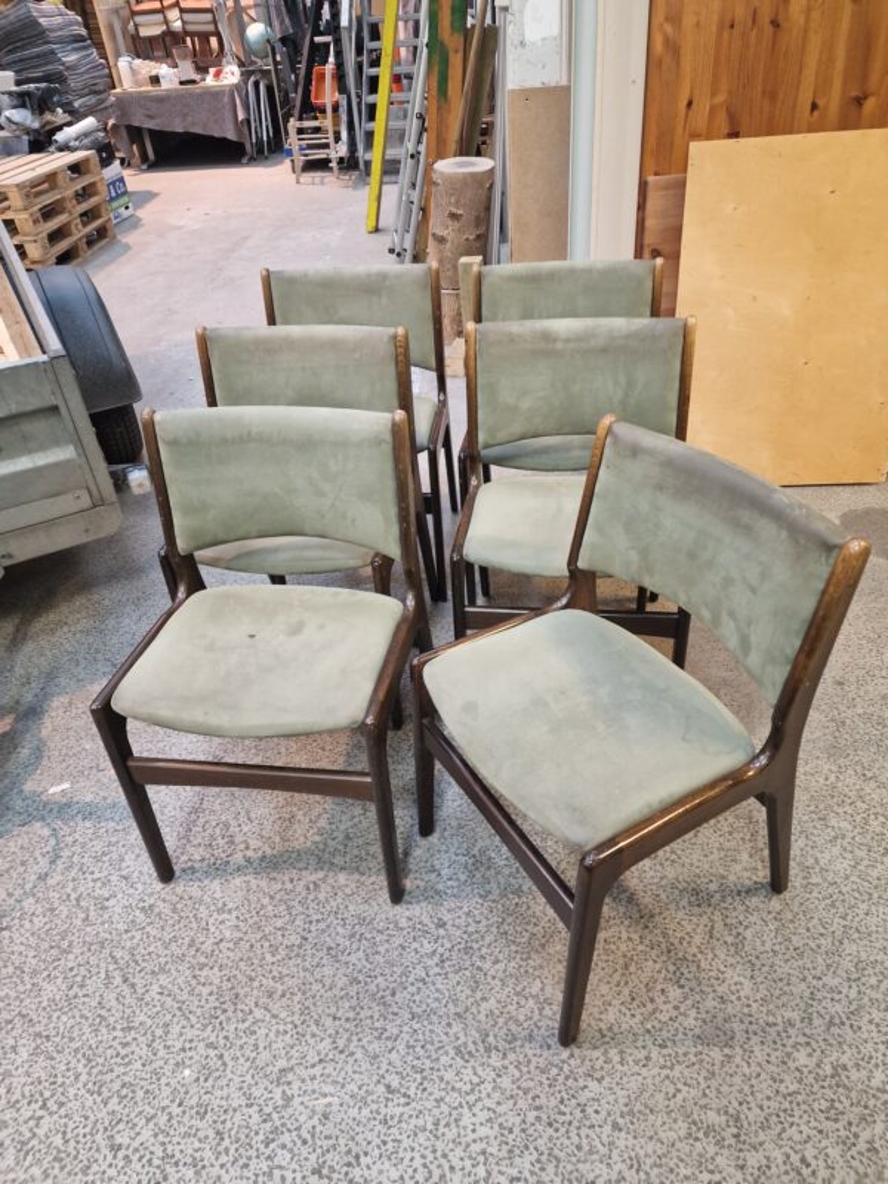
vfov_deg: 73.9
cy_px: 592
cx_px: 444
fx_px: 787
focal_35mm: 23
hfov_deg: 58.9
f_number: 1.8
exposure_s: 1/50
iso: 640
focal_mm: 6.4
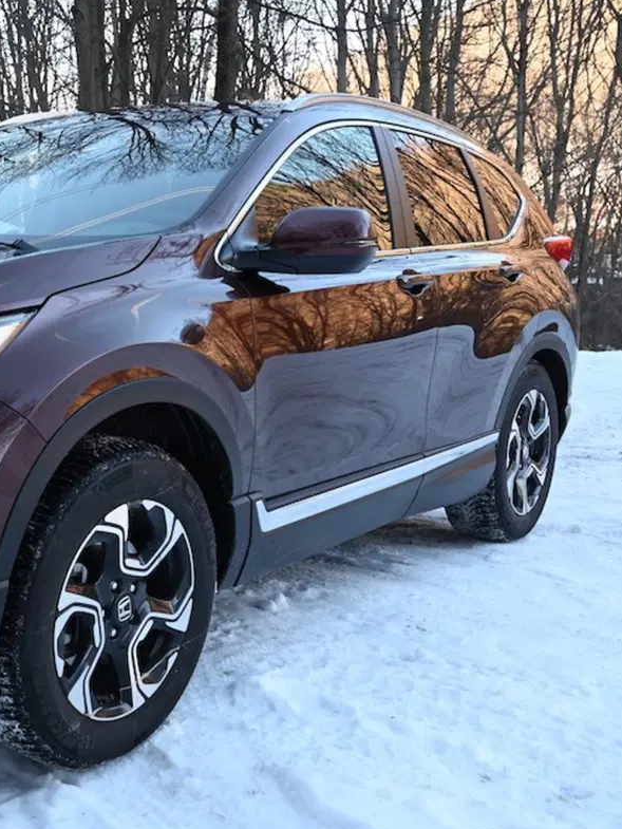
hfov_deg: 28.6
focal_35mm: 48
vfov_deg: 39.9
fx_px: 1143
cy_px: 418
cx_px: 4
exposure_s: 1/250
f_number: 7.1
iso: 1250
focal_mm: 32.5
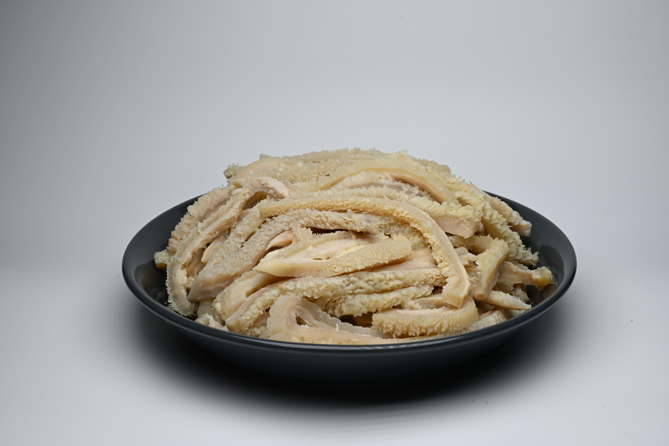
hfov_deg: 38.2
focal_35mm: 52
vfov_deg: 26.0
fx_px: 966
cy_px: 223
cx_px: 334
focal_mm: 52
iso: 400
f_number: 20
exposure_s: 1/50
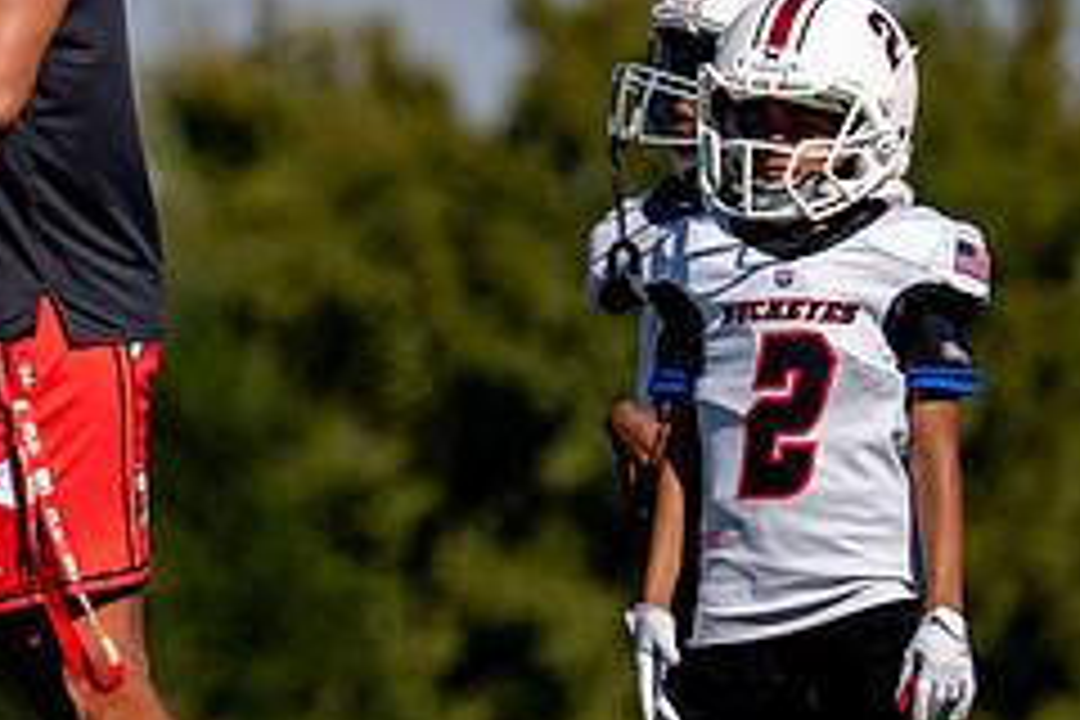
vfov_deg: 1.6
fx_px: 26008
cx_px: -85
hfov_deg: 2.4
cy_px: 246
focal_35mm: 867
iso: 250
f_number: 2.8
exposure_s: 1/6400
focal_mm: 200
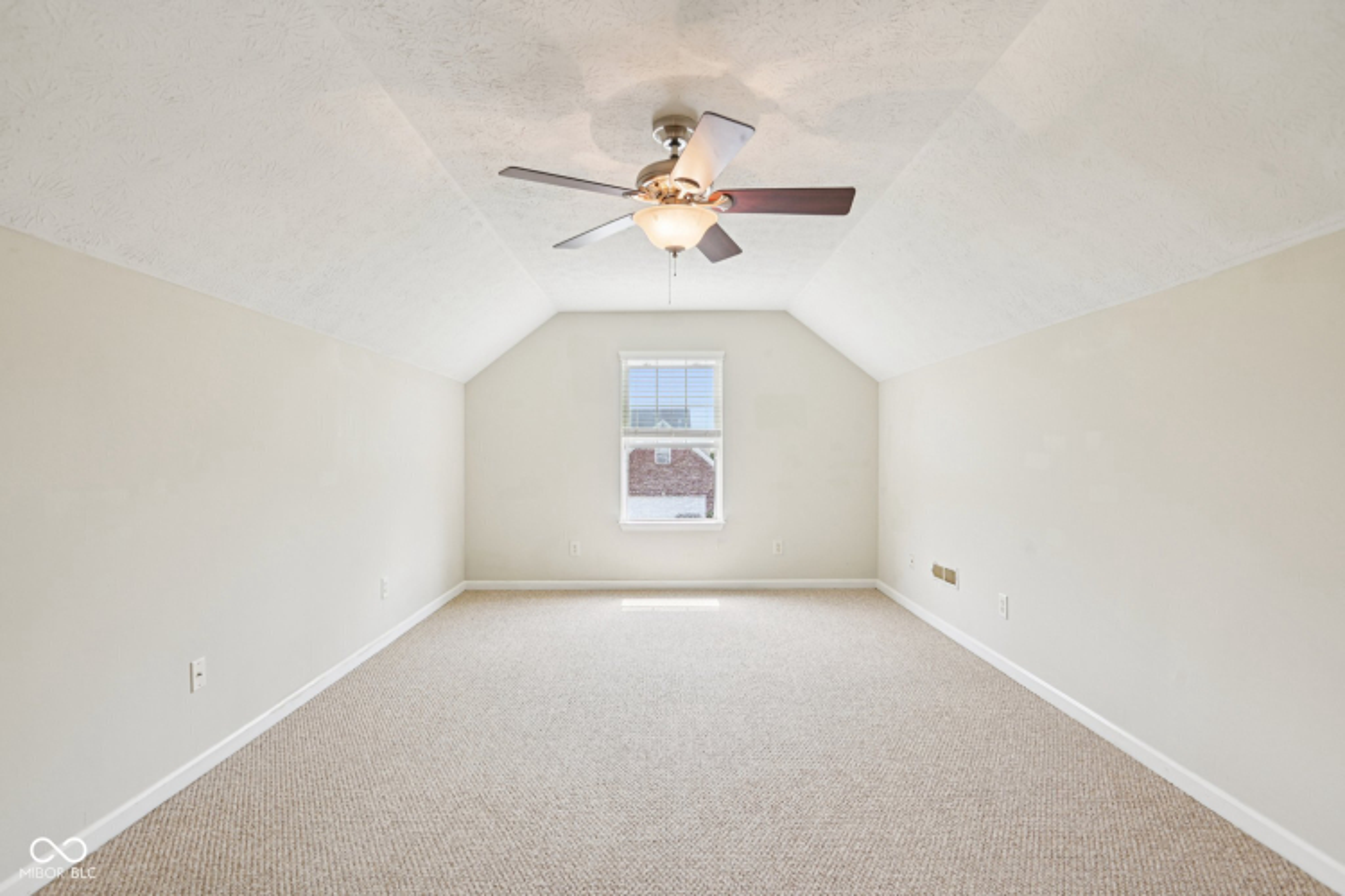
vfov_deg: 73.7
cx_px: 672
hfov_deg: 96.7
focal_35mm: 16
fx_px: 598
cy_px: 448
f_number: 8
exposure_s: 1/20
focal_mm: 16
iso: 100
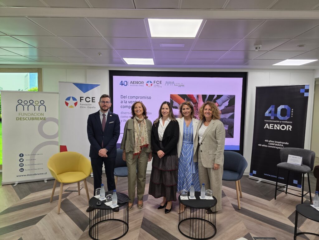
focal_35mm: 23
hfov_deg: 73.9
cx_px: 160
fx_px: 212
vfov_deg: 58.9
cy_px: 120
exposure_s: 1/180
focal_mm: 6.3
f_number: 1.7
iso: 125
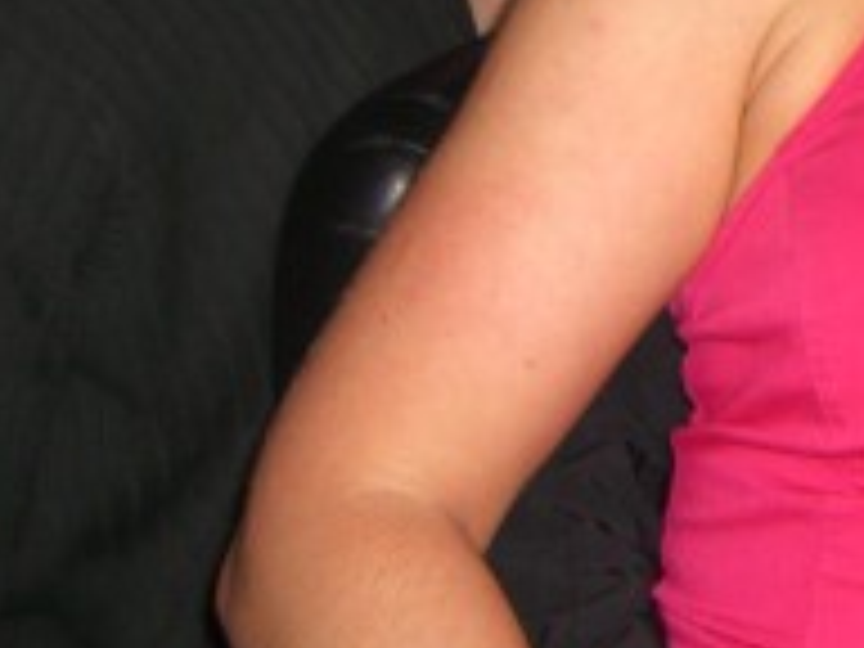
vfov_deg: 12.1
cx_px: 1220
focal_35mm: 119
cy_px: -198
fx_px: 2970
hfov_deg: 15.5
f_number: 2.8
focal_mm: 7.9
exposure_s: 1/60
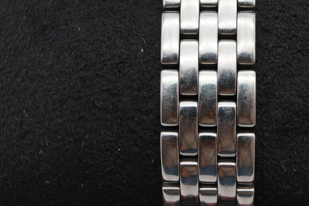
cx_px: 201
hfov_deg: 23.6
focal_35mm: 86
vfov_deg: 15.9
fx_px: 738
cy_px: 70
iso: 400
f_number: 5
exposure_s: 1/250
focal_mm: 35
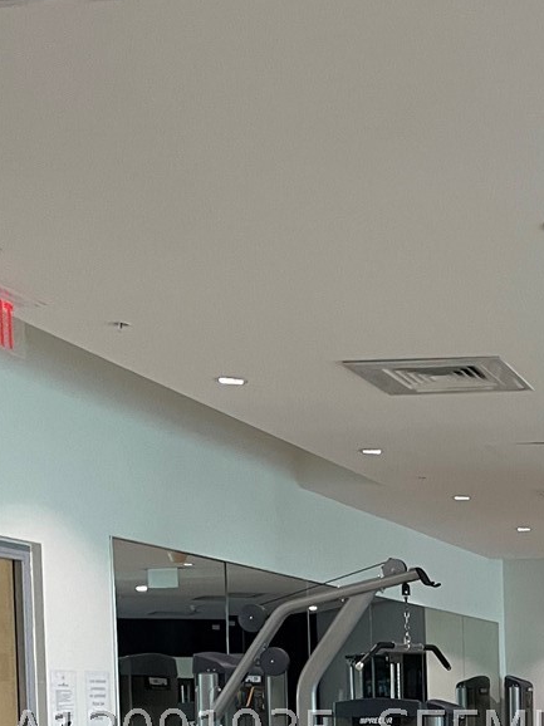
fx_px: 1510
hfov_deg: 18.7
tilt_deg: -3.2
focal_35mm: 72
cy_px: 732
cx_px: 748
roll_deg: +0.1
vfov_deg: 25.6
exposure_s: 1/60
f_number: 1.6
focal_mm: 4.2
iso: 200
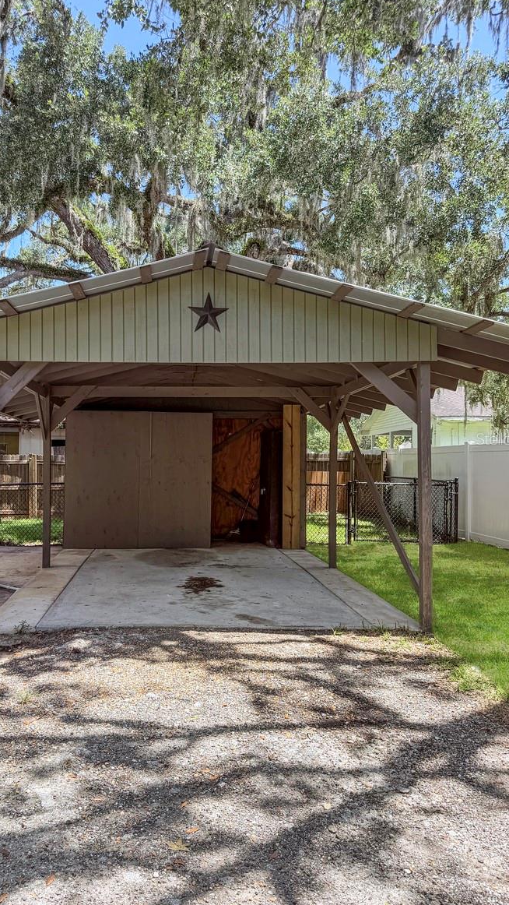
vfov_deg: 69.8
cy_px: 438
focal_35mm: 27
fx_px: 648
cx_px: 199
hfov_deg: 42.7
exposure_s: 1/943
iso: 80
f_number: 1.78
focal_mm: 6.76
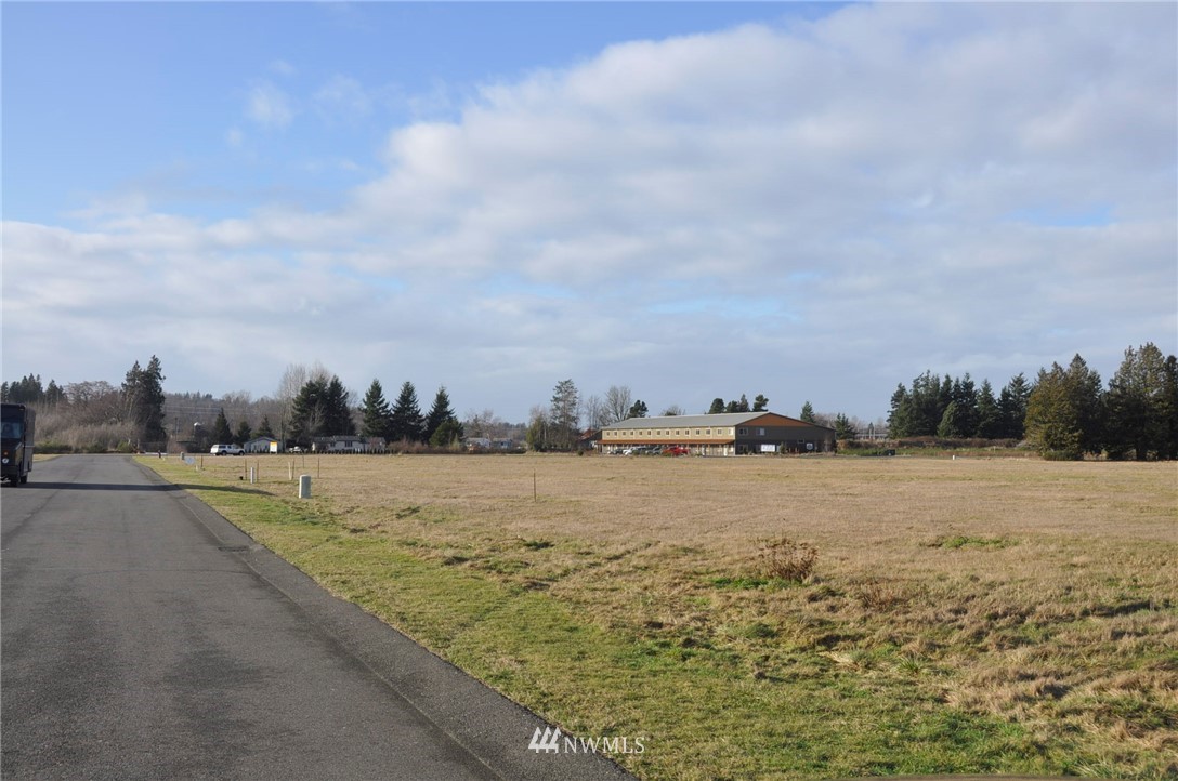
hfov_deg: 53.2
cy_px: 390
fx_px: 1176
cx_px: 589
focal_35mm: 36
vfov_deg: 36.8
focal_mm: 24
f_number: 9
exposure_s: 1/320
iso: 200
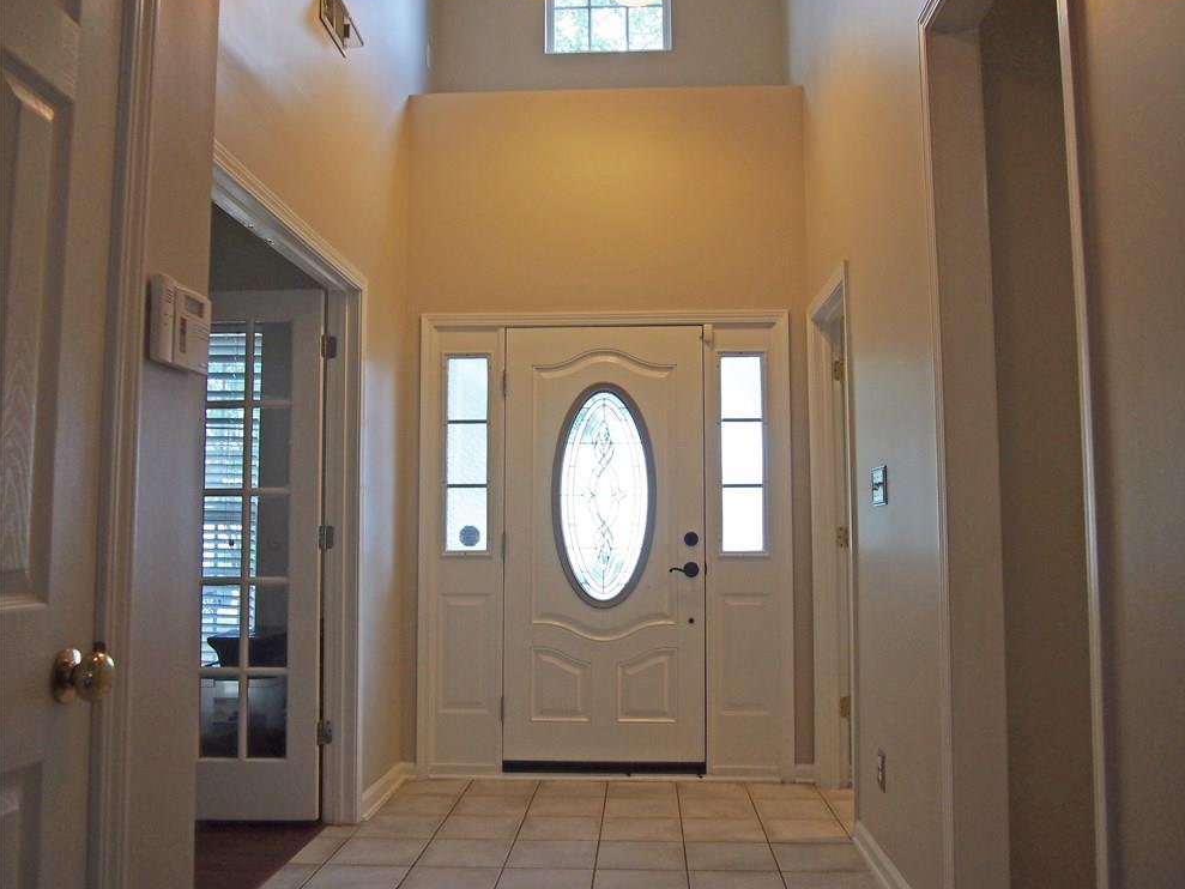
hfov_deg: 61.6
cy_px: 448
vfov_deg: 48.2
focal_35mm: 29
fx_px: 993
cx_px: 610
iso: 200
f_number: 4
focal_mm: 14
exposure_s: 1/60
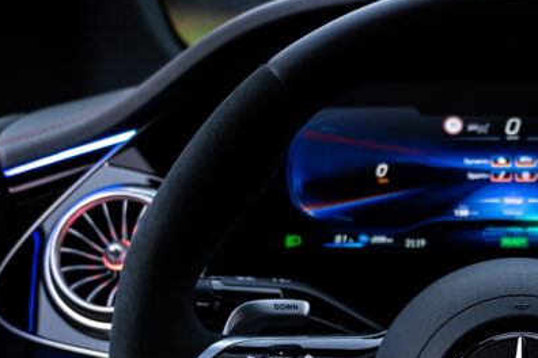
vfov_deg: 17.9
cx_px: 507
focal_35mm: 75
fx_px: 1121
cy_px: 326
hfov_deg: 25.9
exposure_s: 1/50
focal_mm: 29
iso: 640
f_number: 4
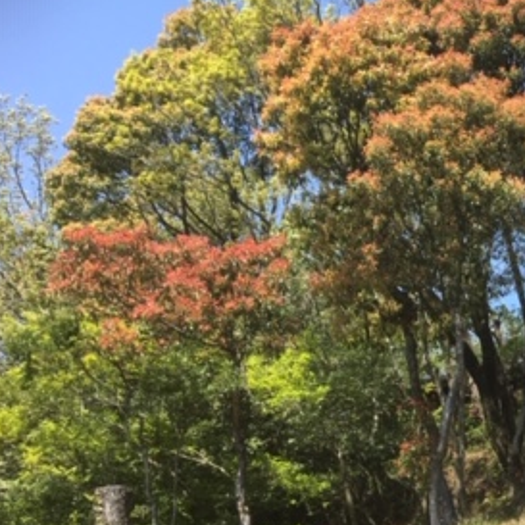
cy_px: 348
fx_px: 1030
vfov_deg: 28.4
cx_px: 577
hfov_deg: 26.4
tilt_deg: +18.1
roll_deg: +5.7
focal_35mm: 60
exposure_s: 1/718
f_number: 2.2
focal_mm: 4.15
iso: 25
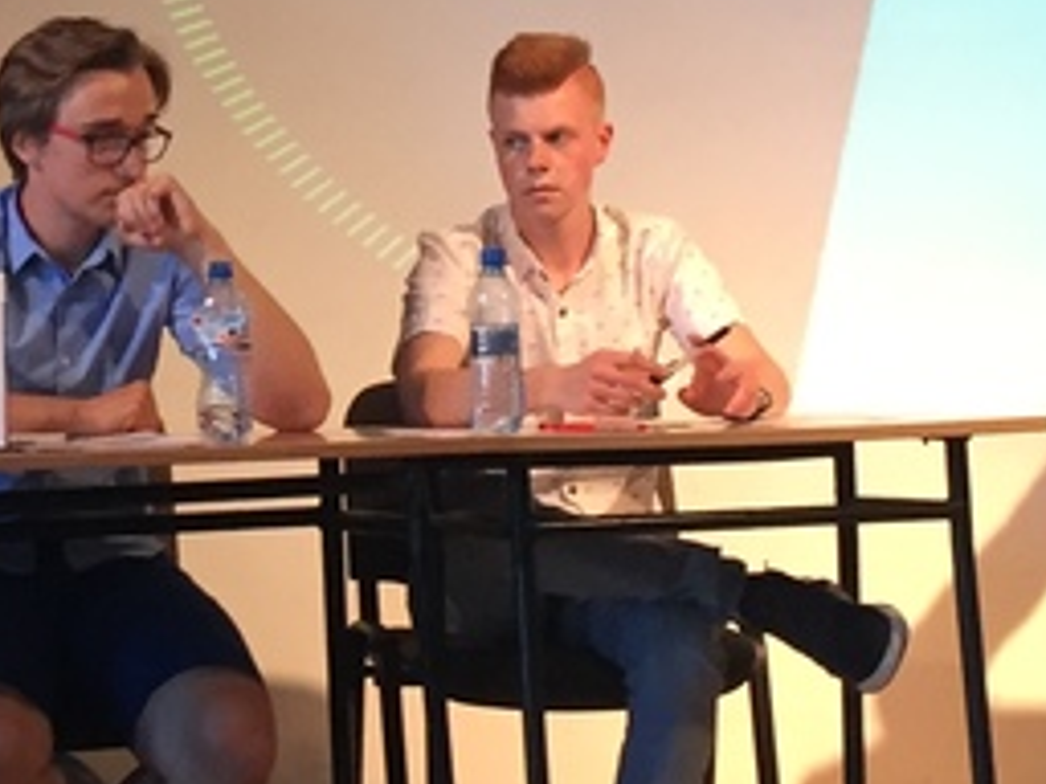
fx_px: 3505
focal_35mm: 116
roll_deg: -0.8
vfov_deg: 12.6
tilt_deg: +5.1
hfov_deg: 16.7
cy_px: -24
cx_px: 86
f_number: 2.2
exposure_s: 1/33
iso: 64
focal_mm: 4.15
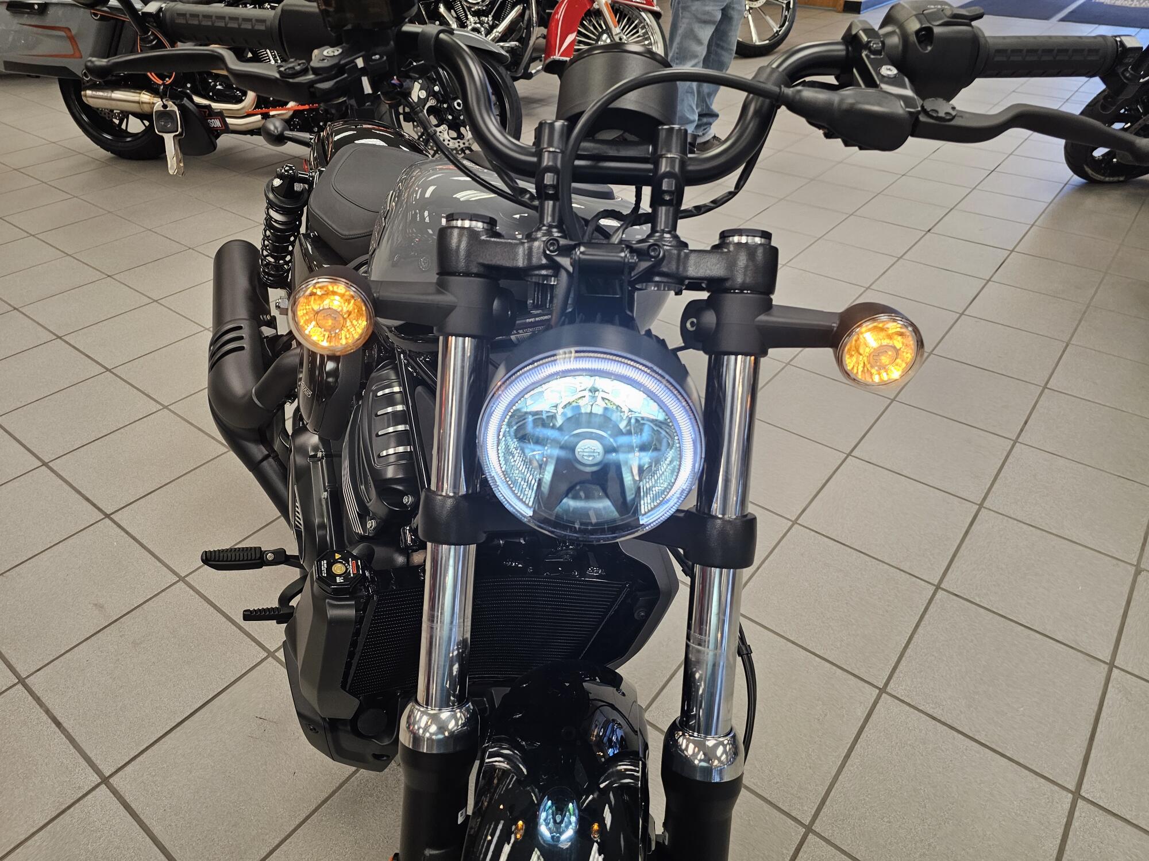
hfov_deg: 73.9
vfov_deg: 58.9
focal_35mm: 23
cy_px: 430
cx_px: 574
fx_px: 763
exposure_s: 1/120
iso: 160
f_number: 1.7
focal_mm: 6.3
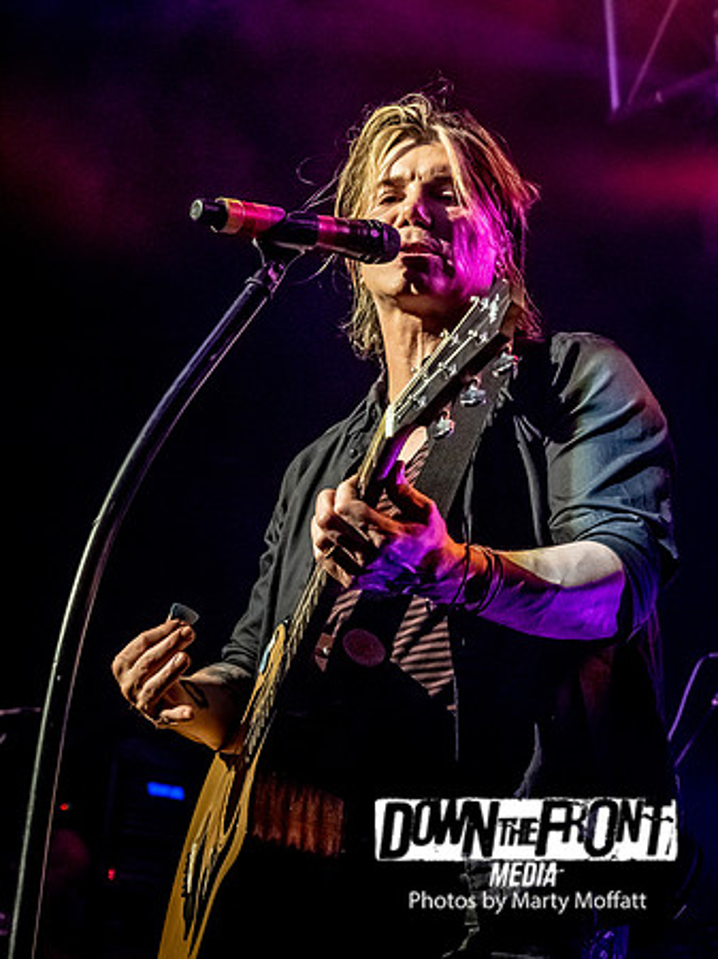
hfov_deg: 17.3
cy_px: 480
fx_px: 2364
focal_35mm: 85
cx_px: 332
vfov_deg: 22.9
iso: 1600
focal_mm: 32
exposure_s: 1/250
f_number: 3.5
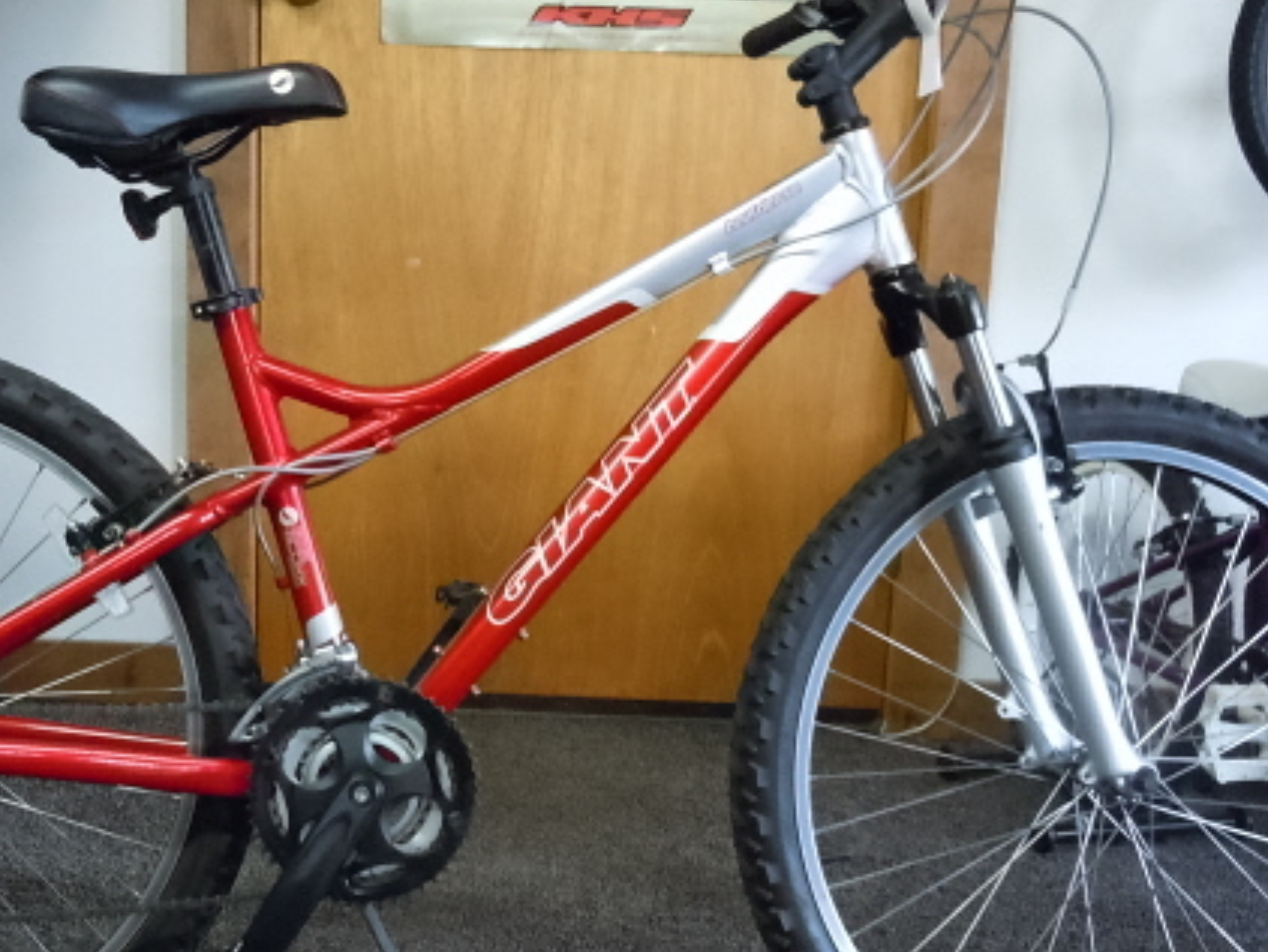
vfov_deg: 29.1
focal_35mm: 50
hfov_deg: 38.0
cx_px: 493
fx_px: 1833
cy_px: 532
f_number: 4
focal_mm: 5.9
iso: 800
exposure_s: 1/25
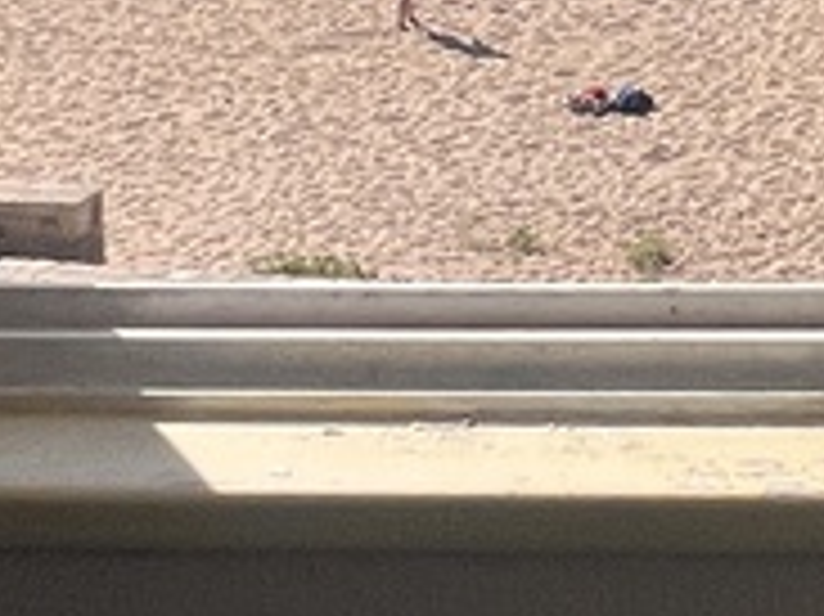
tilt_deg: -7.7
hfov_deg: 22.8
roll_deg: -1.0
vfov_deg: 15.8
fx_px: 1951
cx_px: 844
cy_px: -418
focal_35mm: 82
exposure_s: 1/4785
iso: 40
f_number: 1.8
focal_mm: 1.57
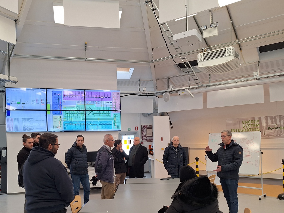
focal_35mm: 23
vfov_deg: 58.9
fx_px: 189
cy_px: 106
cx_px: 142
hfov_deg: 73.9
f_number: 1.8
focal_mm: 5.54
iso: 80
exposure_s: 1/100
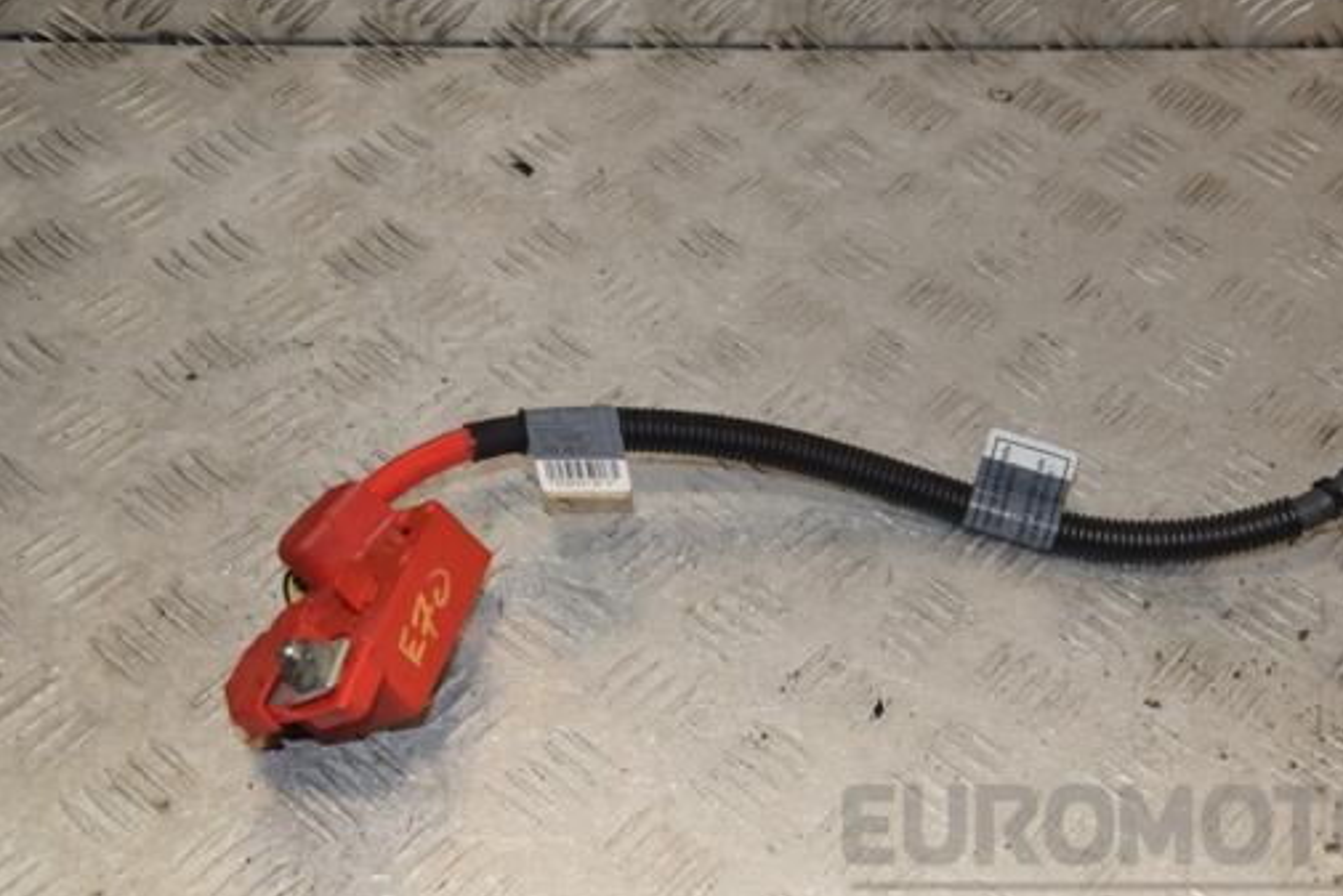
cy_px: 471
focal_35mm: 57
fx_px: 2127
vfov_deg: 23.8
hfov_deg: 34.9
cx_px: 793
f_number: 8
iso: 800
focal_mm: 32
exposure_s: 1/200
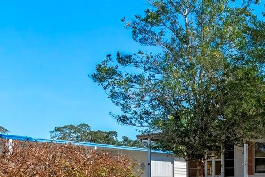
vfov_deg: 25.9
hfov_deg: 32.9
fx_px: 353
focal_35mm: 48
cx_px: 326
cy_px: 197
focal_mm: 12
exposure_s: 1/4000
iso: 800
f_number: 8
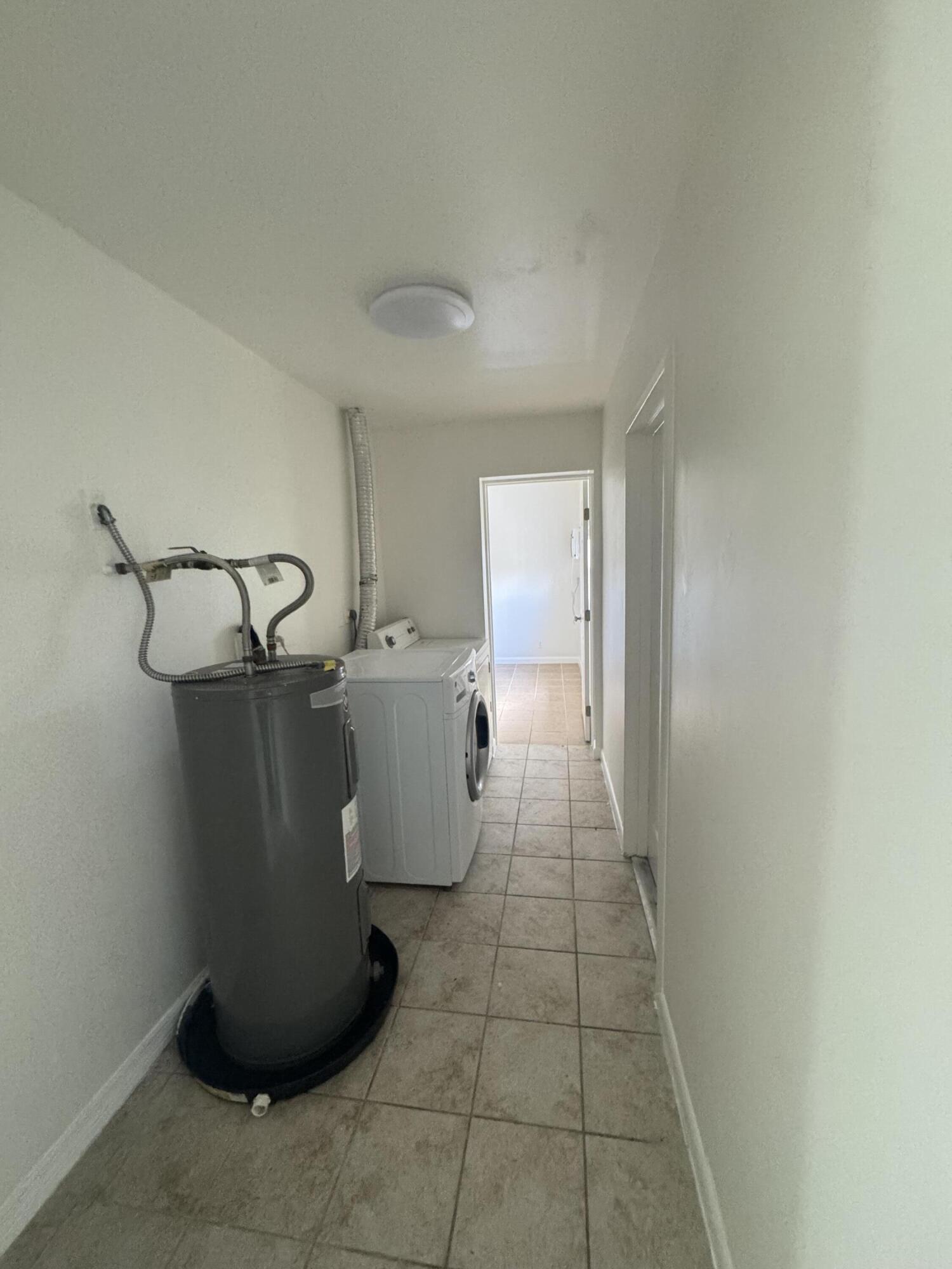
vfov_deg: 102.1
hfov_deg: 85.7
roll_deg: +4.4
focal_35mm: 14
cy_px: 634
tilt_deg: -8.3
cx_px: 476
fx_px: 513
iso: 640
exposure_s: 1/60
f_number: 2.2
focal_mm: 2.22
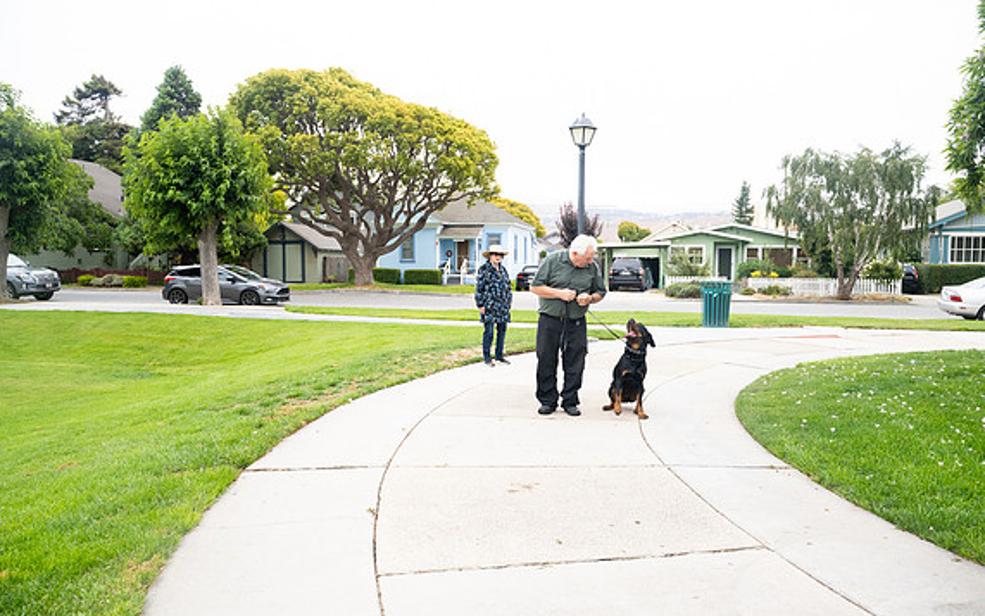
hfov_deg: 64.6
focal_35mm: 29
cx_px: 493
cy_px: 305
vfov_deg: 43.2
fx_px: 779
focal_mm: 28
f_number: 4
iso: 640
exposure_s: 1/500
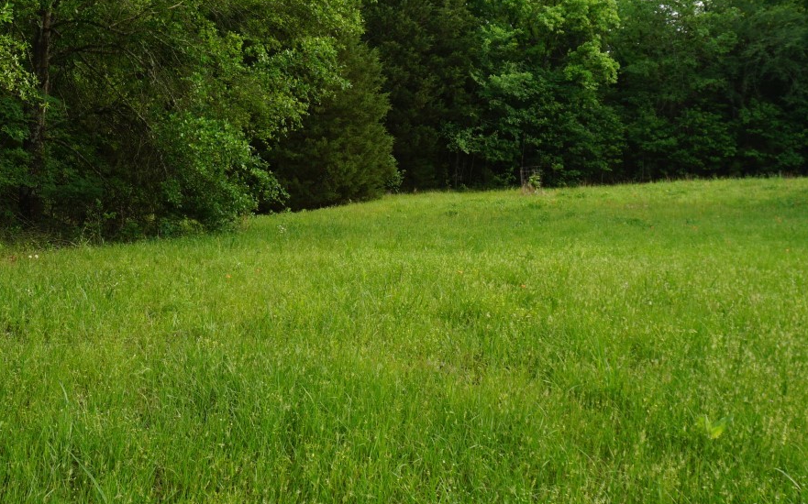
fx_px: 991
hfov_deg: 42.9
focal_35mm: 45
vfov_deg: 28.0
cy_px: 105
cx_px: 197
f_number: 7.1
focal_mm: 16
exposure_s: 1/80
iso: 100
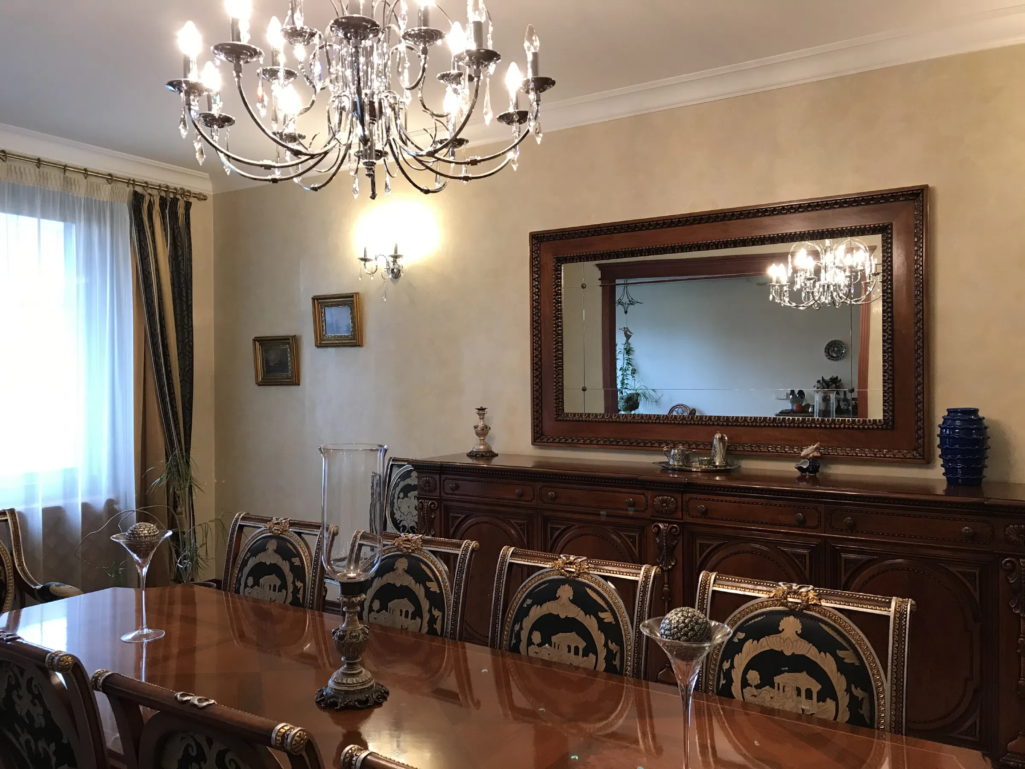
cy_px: 384
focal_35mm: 28
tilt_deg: +0.9
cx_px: 512
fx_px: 829
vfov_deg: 49.7
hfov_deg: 63.4
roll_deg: +0.5
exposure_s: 1/25
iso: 40
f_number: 1.8
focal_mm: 3.99
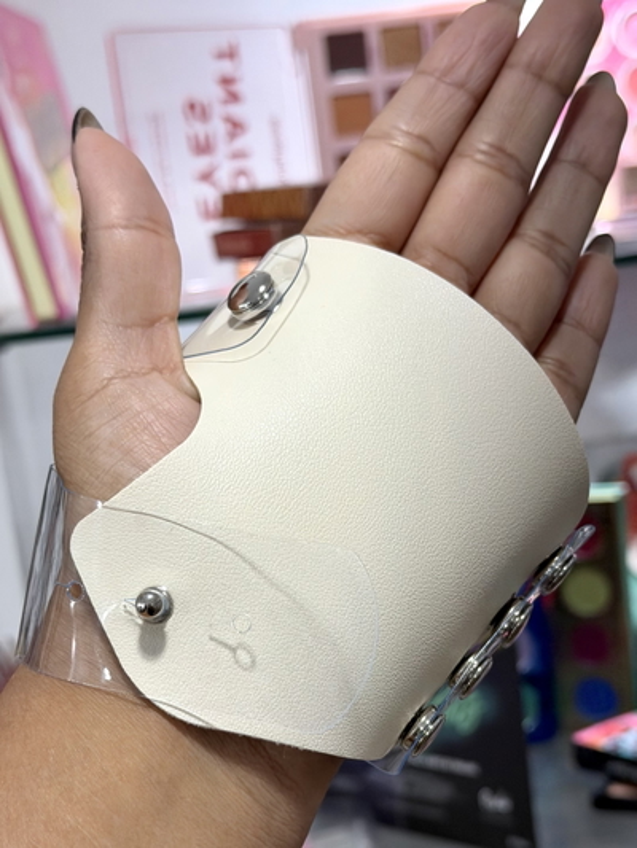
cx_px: 318
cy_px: 424
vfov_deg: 39.6
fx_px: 1177
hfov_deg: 30.3
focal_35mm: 48
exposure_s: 1/100
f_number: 1.78
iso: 50
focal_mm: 6.76
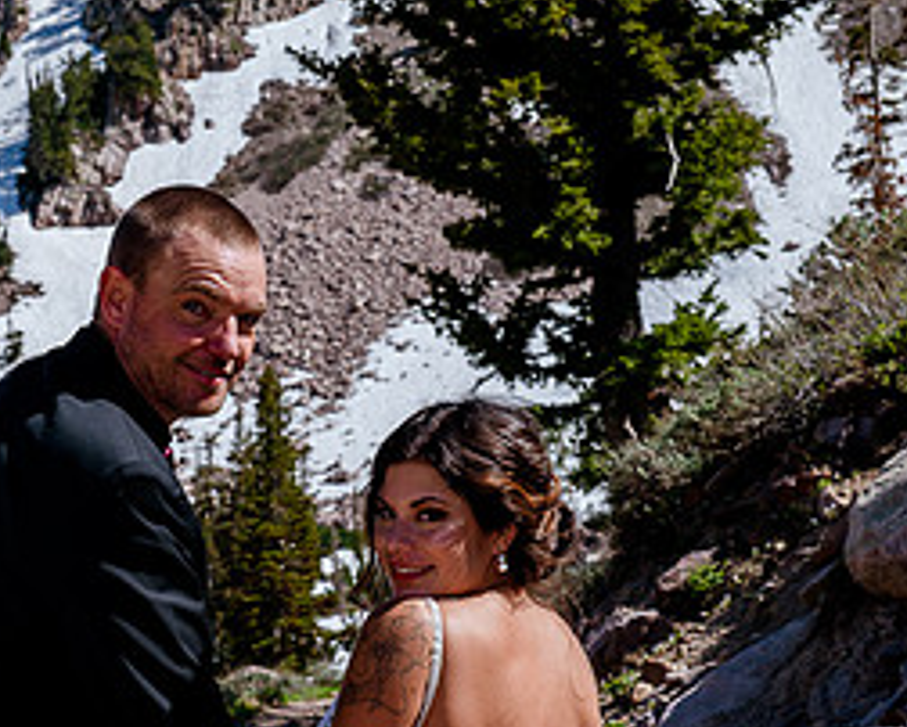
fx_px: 3358
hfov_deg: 15.3
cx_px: 238
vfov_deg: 12.3
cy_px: 615
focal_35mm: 125
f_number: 10
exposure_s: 1/400
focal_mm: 58
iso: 250
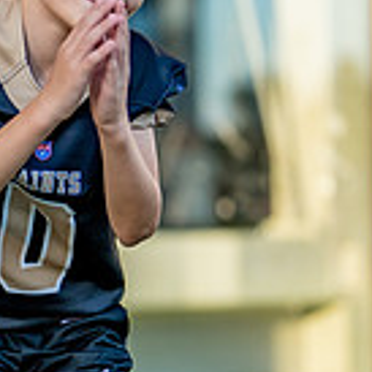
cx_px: 11
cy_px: 245
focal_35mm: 241
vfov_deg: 7.3
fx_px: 2930
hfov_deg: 7.2
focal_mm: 50
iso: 200
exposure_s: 1/2000
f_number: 1.2
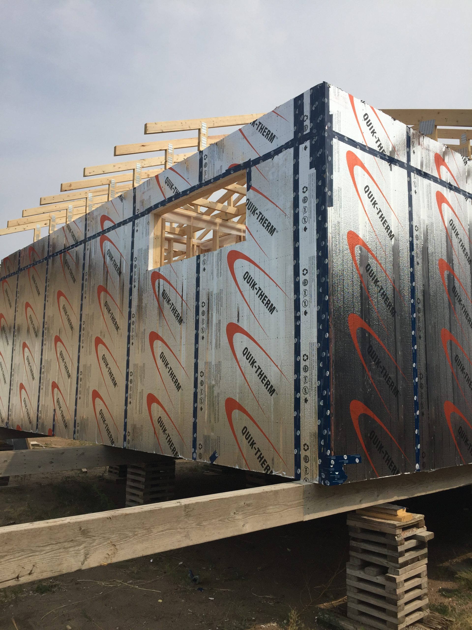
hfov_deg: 48.2
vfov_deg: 61.7
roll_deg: -0.3
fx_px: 527
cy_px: 315
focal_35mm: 29
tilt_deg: +7.4
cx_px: 236
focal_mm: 4.15
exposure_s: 1/3597
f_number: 2.2
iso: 32
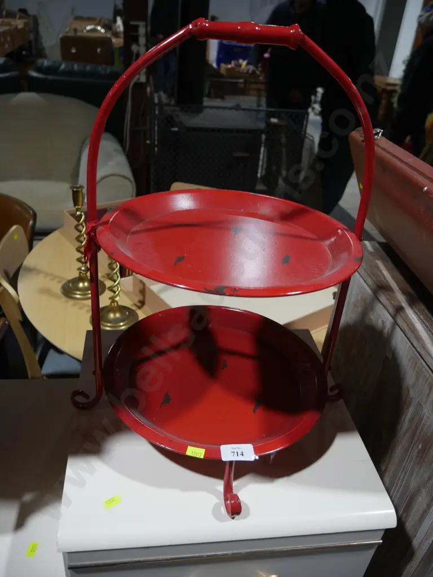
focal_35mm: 30
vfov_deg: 60.0
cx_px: 216
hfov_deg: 46.8
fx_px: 500
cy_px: 288
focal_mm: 15
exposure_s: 1/80
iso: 200
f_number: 3.6
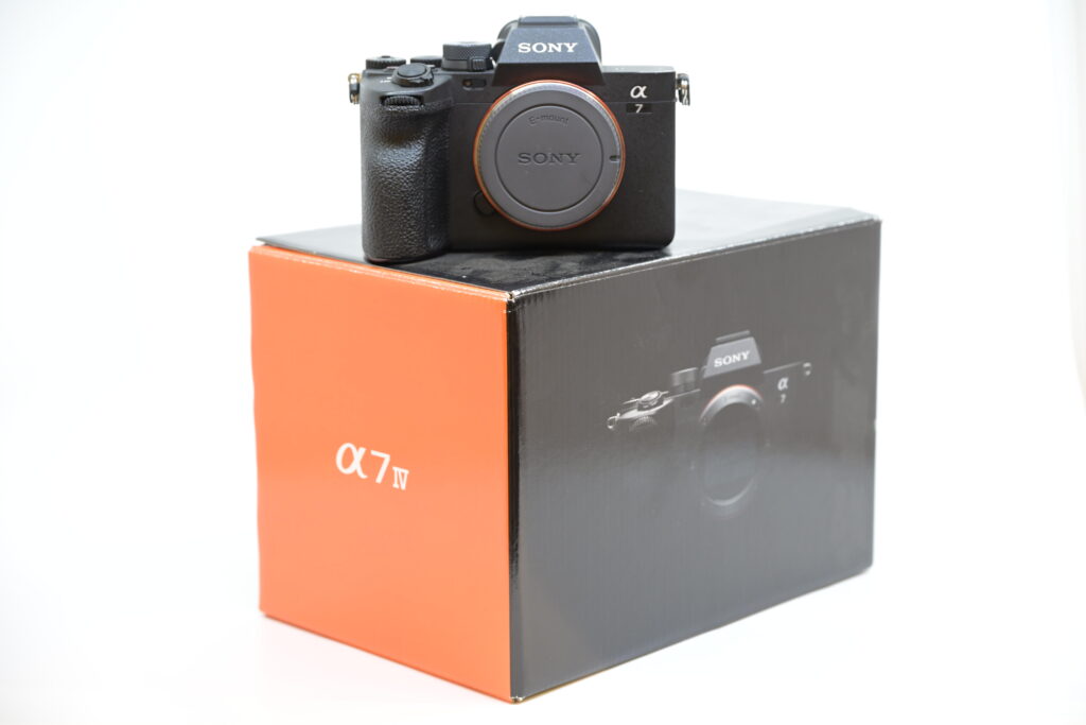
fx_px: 2263
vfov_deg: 18.2
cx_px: 543
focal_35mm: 75
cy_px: 362
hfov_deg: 27.0
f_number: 5.6
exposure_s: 1/160
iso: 1250
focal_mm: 75
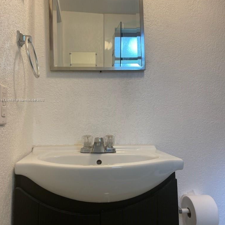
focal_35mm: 31
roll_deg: +0.9
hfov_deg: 52.5
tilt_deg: +5.8
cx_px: 112
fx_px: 228
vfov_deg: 52.4
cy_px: 100
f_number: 1.6
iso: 64
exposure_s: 1/60
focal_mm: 4.2
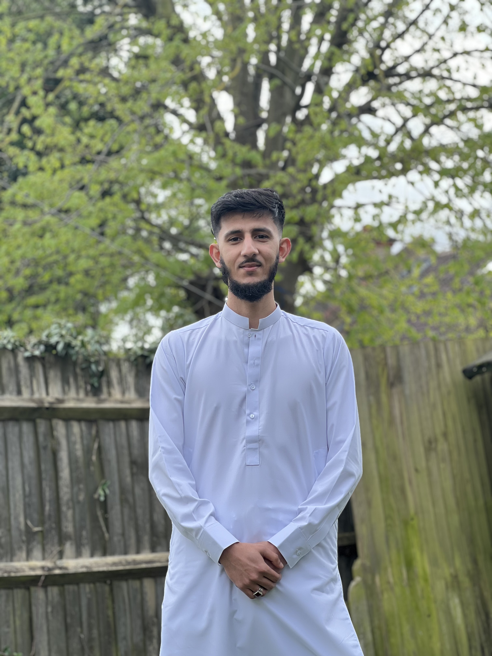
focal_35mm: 77
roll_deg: +1.2
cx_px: 246
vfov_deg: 25.3
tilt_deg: +8.8
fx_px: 1459
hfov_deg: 19.1
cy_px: 328
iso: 25
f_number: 2.8
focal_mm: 9
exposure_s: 1/204
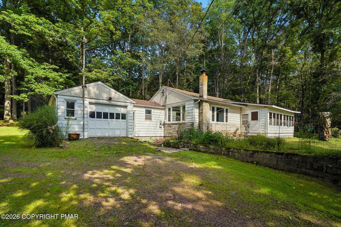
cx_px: 170
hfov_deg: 96.7
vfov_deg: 73.7
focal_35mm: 16
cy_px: 114
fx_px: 152
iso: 640
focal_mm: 16
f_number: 11
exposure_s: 1/500
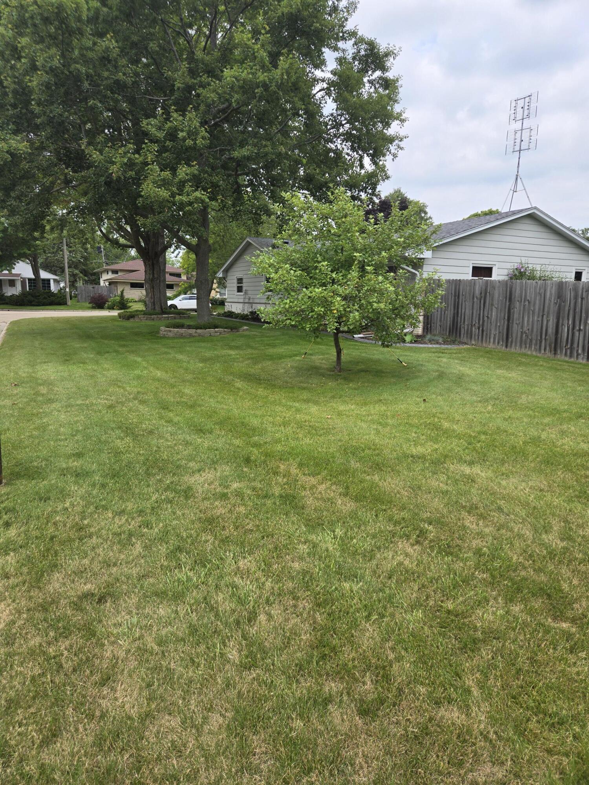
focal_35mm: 23
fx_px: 522
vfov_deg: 73.9
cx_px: 294
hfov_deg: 58.9
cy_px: 392
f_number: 1.8
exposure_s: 1/1176
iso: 25
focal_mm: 5.4
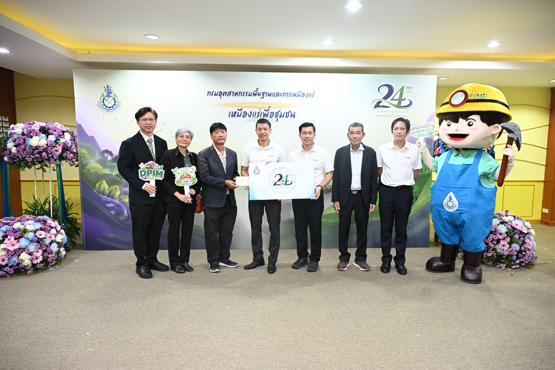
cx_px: 278
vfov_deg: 53.1
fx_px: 370
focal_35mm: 24
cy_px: 185
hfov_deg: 73.7
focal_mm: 24
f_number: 4
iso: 1600
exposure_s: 1/30
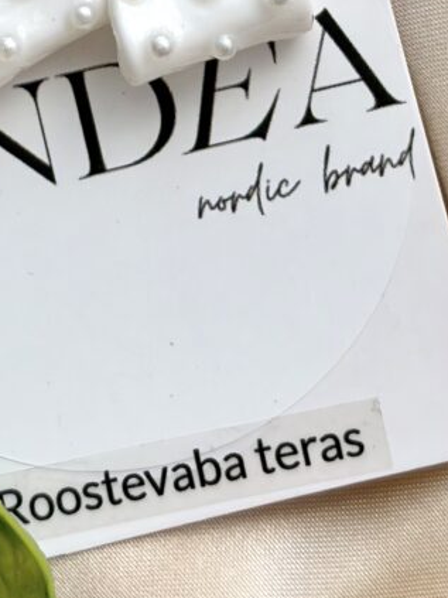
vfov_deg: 15.2
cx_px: 45
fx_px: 2175
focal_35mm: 126
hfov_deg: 11.7
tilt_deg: -85.0
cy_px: -59
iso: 32
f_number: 1.6
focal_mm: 5.96
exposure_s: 1/223
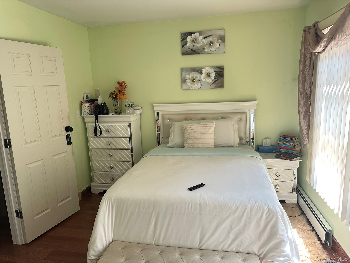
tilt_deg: -10.7
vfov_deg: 56.8
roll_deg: +1.8
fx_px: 243
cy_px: 132
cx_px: 175
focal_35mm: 24
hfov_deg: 71.6
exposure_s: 1/121
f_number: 1.78
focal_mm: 6.86
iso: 100
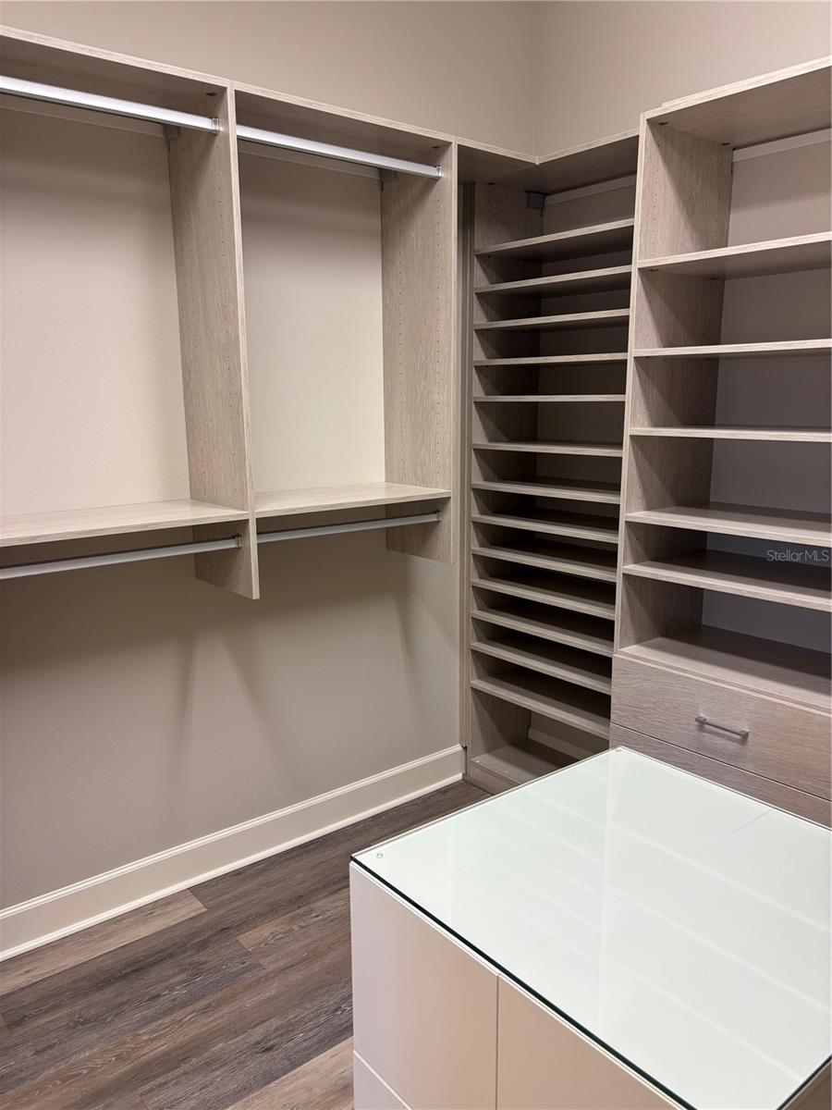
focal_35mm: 26
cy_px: 555
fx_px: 833
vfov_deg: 67.3
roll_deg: +1.1
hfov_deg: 53.1
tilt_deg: -9.8
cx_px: 416
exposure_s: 1/60
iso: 100
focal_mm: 5.96
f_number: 1.6
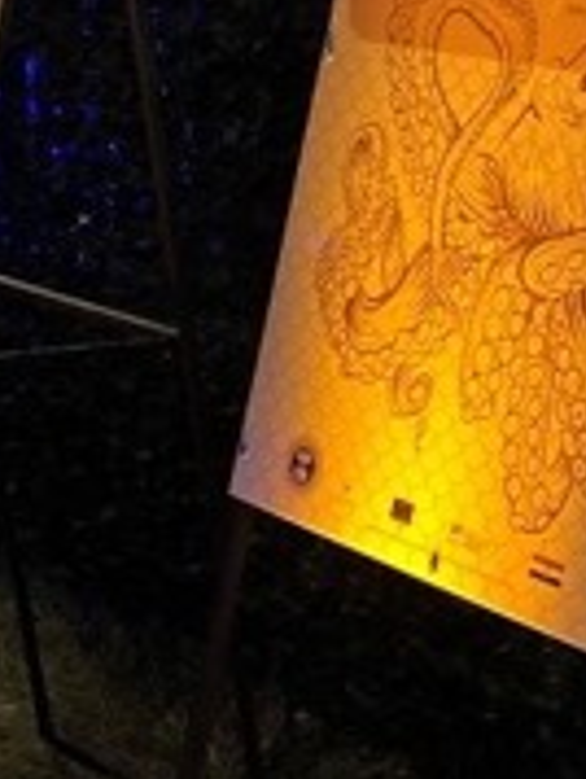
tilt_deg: -7.4
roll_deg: +0.8
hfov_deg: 13.3
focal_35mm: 110
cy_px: 298
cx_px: -46
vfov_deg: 17.8
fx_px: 2477
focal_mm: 3.99
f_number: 1.8
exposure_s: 1/25
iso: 640
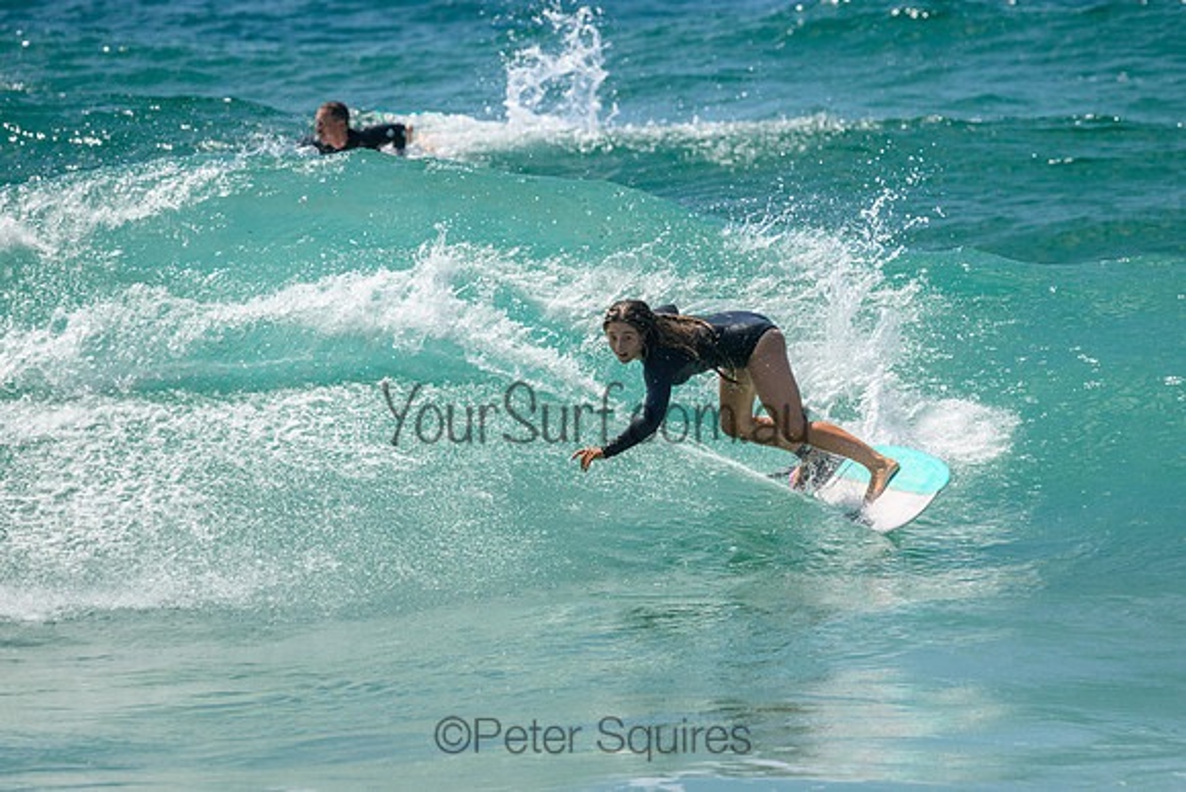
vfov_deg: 2.4
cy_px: 405
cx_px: 672
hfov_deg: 3.5
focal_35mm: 583
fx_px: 19209
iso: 360
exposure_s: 1/1600
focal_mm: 480
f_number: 10
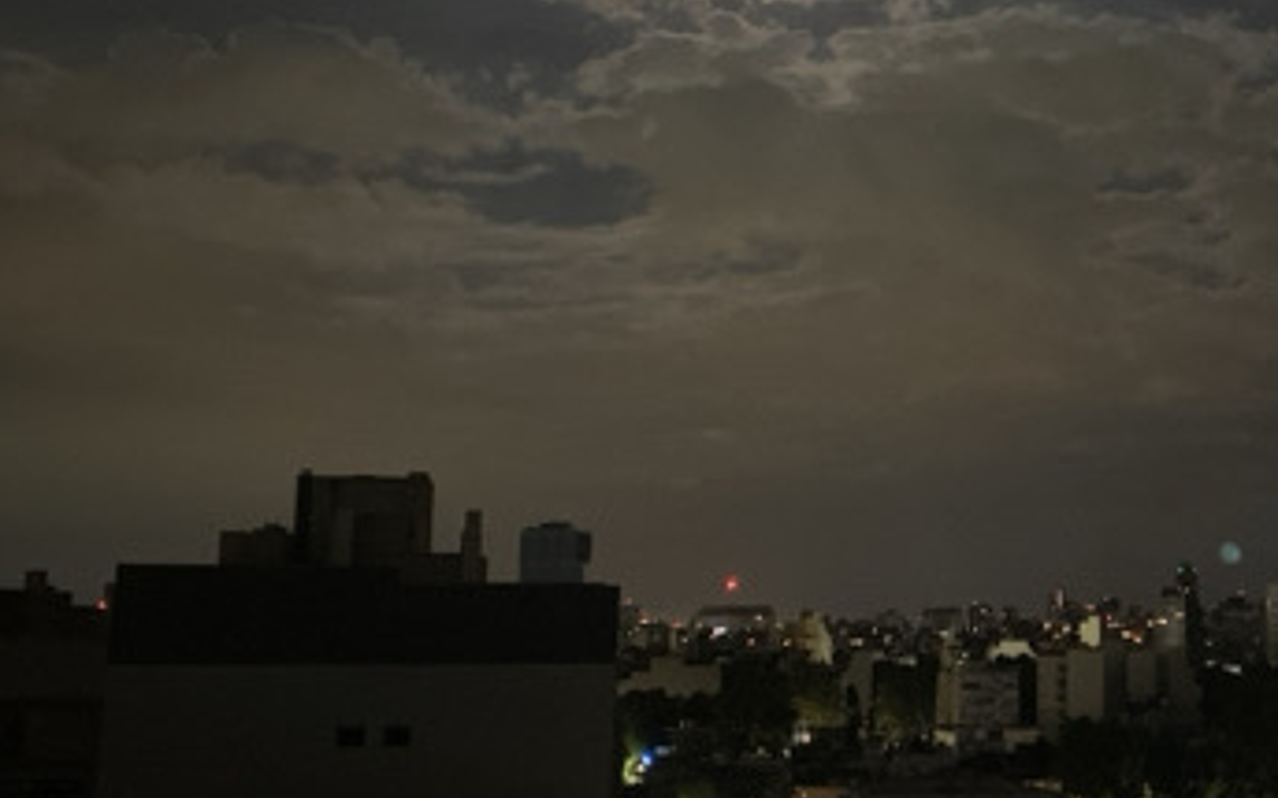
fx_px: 1950
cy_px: 236
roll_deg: +0.0
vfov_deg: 23.0
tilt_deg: +11.7
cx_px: 992
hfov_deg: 35.3
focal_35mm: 56
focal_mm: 4.25
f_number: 1.8
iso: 1600
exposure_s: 1/15
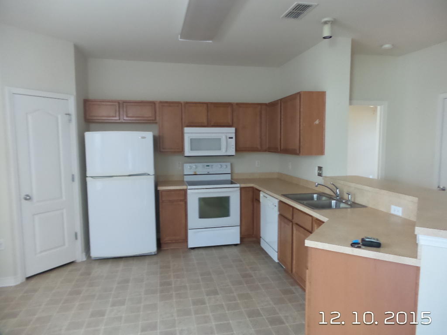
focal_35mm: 23
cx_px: 224
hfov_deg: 73.9
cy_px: 168
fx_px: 297
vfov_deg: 58.9
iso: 500
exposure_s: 1/30
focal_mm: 4.1
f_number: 2.8
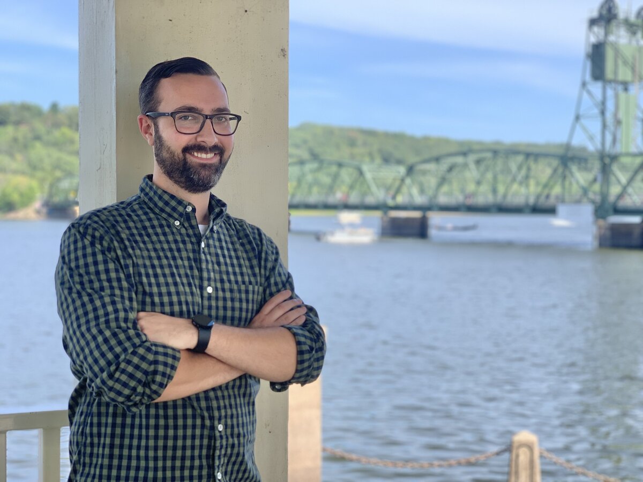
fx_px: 966
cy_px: 241
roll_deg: -1.0
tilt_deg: -3.0
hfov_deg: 36.8
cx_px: 322
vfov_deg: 28.0
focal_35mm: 52
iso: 16
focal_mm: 6
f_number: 2.4
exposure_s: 1/225
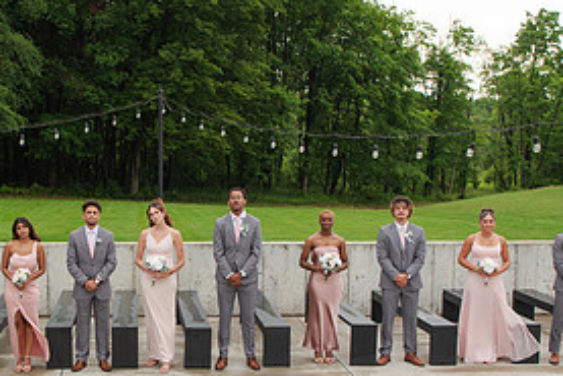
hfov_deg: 36.1
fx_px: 845
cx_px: 150
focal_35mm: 54
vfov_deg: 25.0
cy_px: 235
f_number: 4
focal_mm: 24
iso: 200
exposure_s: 1/250
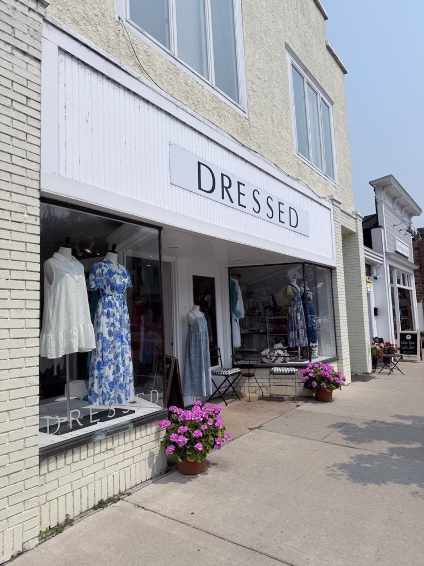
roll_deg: +2.3
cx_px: 212
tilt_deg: +6.2
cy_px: 283
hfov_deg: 56.8
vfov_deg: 71.6
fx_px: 392
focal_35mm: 24
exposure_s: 1/10309
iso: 80
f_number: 1.78
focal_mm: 6.76
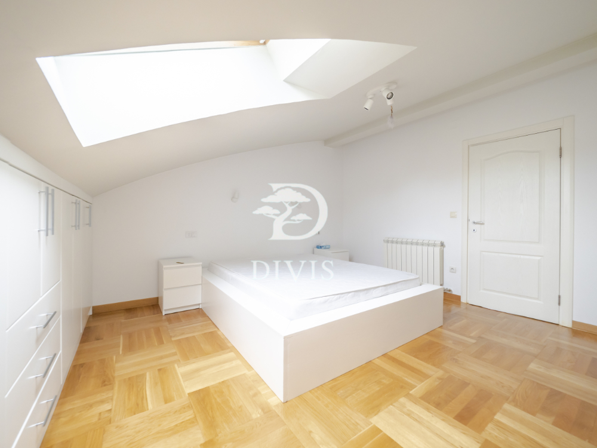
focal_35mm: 14
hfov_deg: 102.1
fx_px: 241
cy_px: 224
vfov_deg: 85.7
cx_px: 298
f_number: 4
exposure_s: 1/80
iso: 400
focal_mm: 7
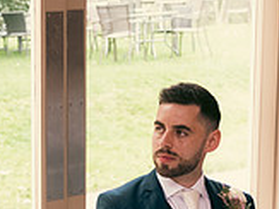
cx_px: 7
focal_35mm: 123
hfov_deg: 15.8
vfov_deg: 12.0
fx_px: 991
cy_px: 177
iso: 640
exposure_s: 1/160
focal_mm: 36
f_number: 3.5
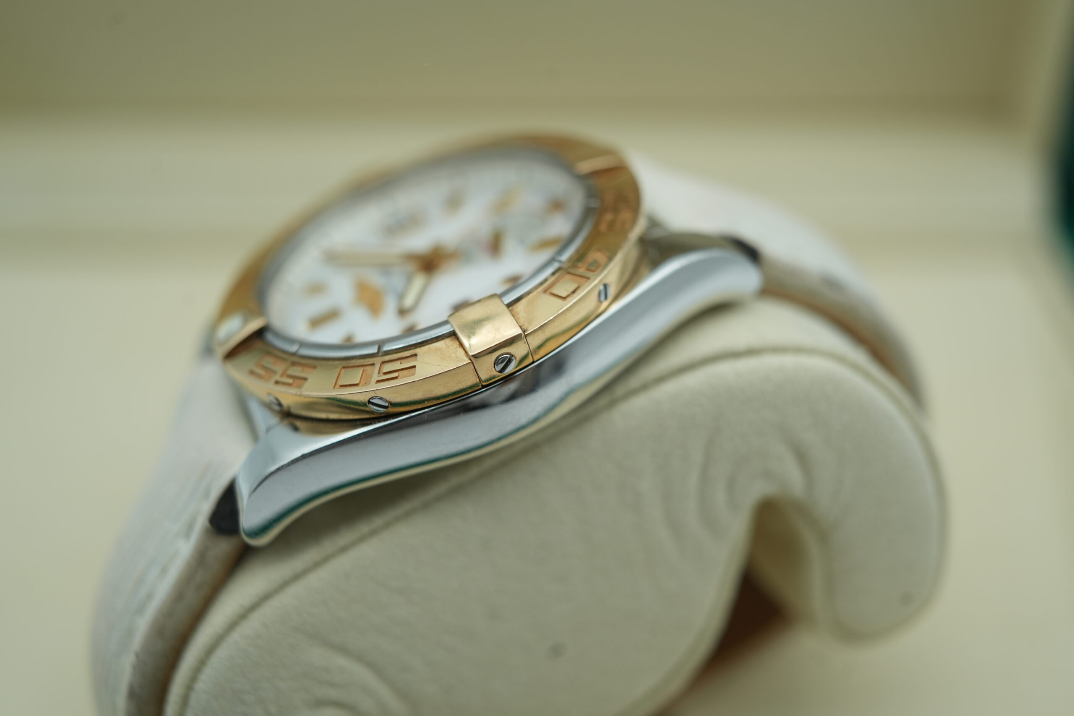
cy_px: 358
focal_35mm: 35
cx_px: 537
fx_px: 1044
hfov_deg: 54.4
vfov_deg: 37.9
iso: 400
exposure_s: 1/250
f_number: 5
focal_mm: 35
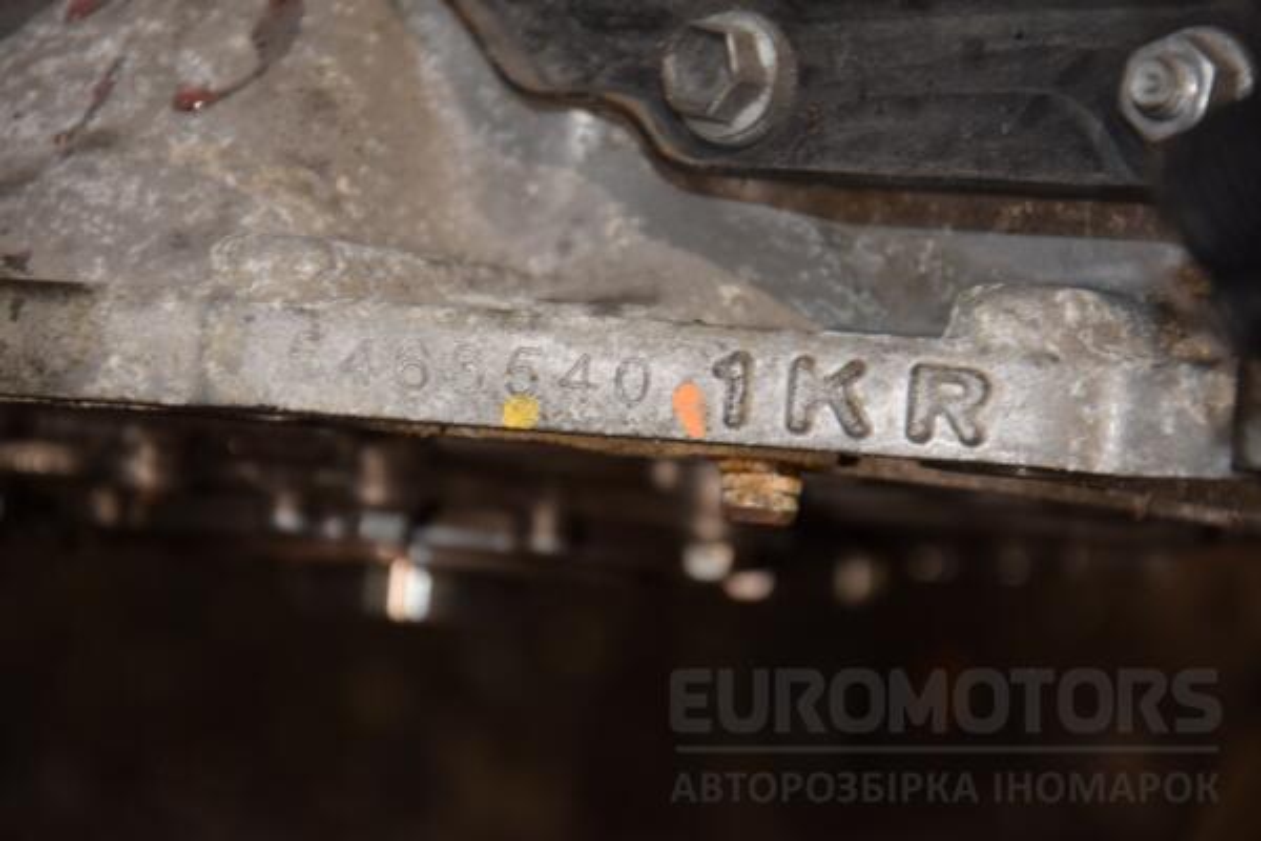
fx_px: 5516
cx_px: 630
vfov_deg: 8.7
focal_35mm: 158
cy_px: 420
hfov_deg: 13.0
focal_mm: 105
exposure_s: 1/60
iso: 800
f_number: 5.6
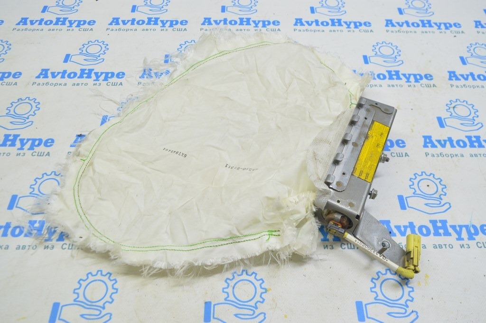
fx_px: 425
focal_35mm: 32
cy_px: 162
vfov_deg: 41.6
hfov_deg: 59.5
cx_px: 243
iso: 400
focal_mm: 21
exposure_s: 1/20
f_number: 5.6
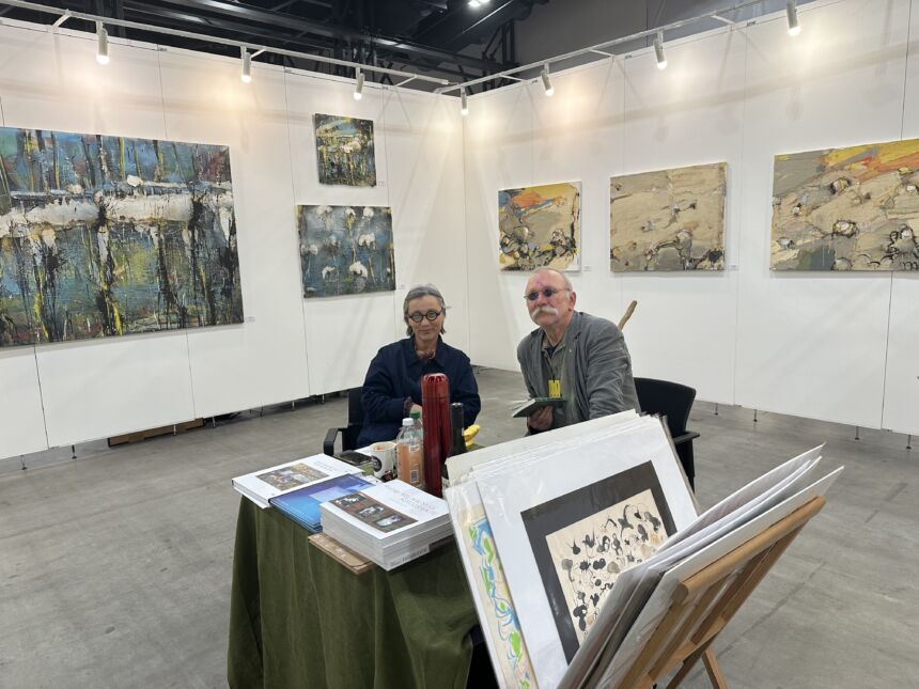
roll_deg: +1.8
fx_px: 637
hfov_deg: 71.6
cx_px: 460
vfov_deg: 56.8
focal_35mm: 24
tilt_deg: -8.4
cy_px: 344
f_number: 1.78
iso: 100
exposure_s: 1/100
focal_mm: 6.86
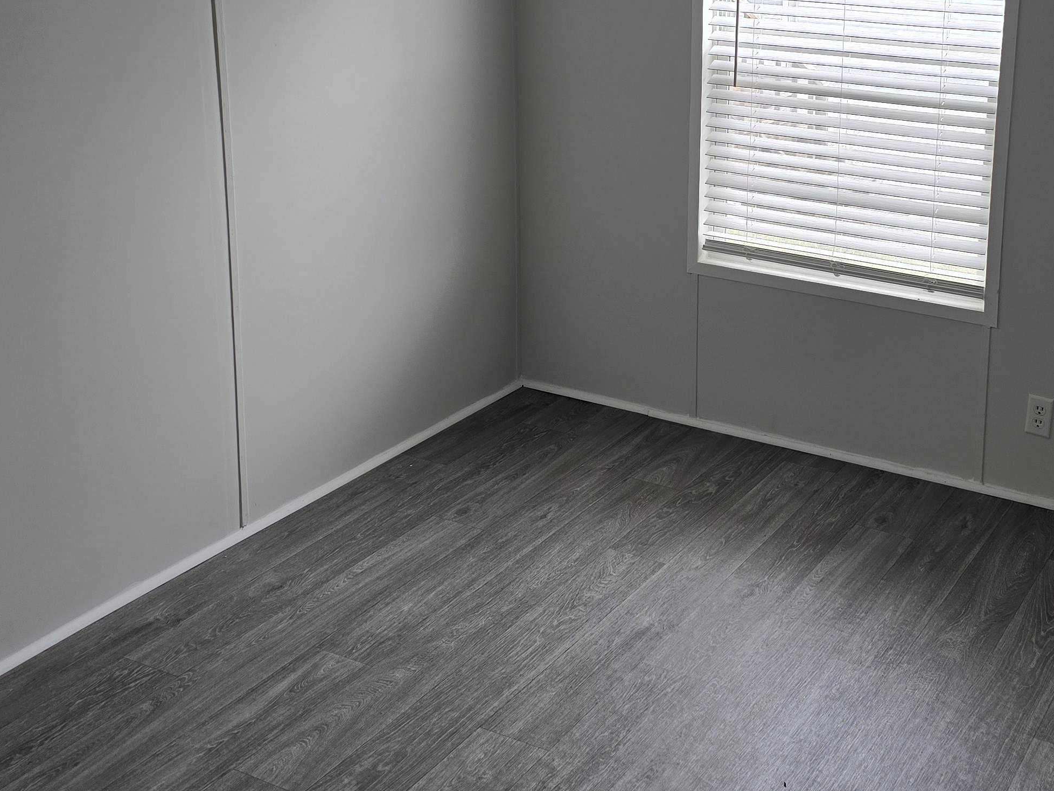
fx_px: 1431
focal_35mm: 47
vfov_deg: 30.3
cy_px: 183
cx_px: 708
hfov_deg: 39.9
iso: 32
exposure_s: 1/180
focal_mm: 6.3
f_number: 1.7
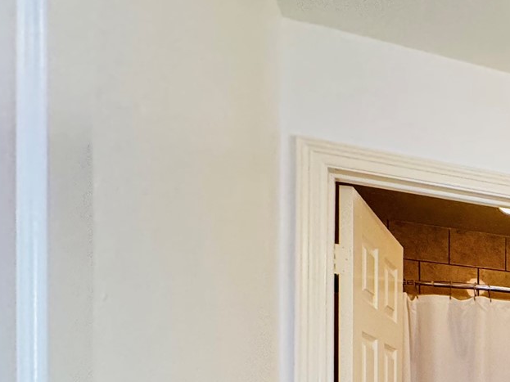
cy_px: 443
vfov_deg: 28.1
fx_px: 678
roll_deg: -1.1
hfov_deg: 26.1
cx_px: 814
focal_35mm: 46
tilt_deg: -0.4
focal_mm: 2.22
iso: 250
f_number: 2.2
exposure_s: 1/60
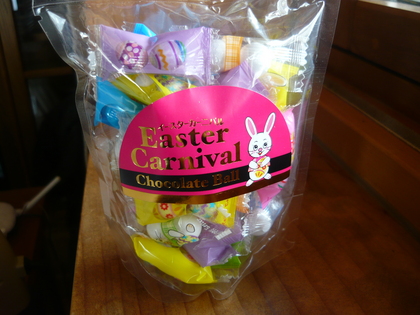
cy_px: 158
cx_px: 210
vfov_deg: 42.9
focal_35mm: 33
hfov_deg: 55.4
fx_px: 400
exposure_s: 1/40
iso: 100
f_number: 2.8
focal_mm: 5.5
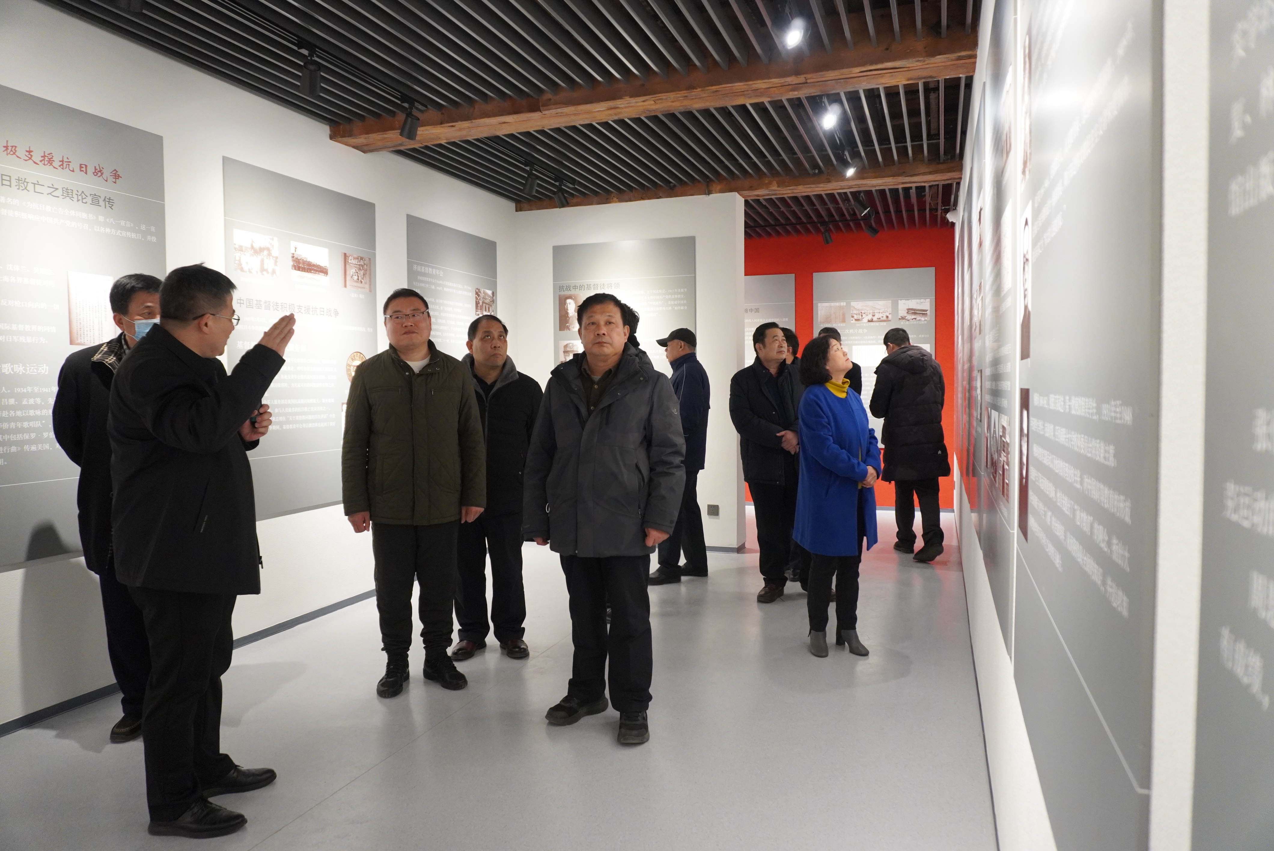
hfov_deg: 73.7
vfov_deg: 53.2
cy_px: 426
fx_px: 850
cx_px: 637
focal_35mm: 24
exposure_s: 1/160
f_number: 4
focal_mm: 16
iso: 2000
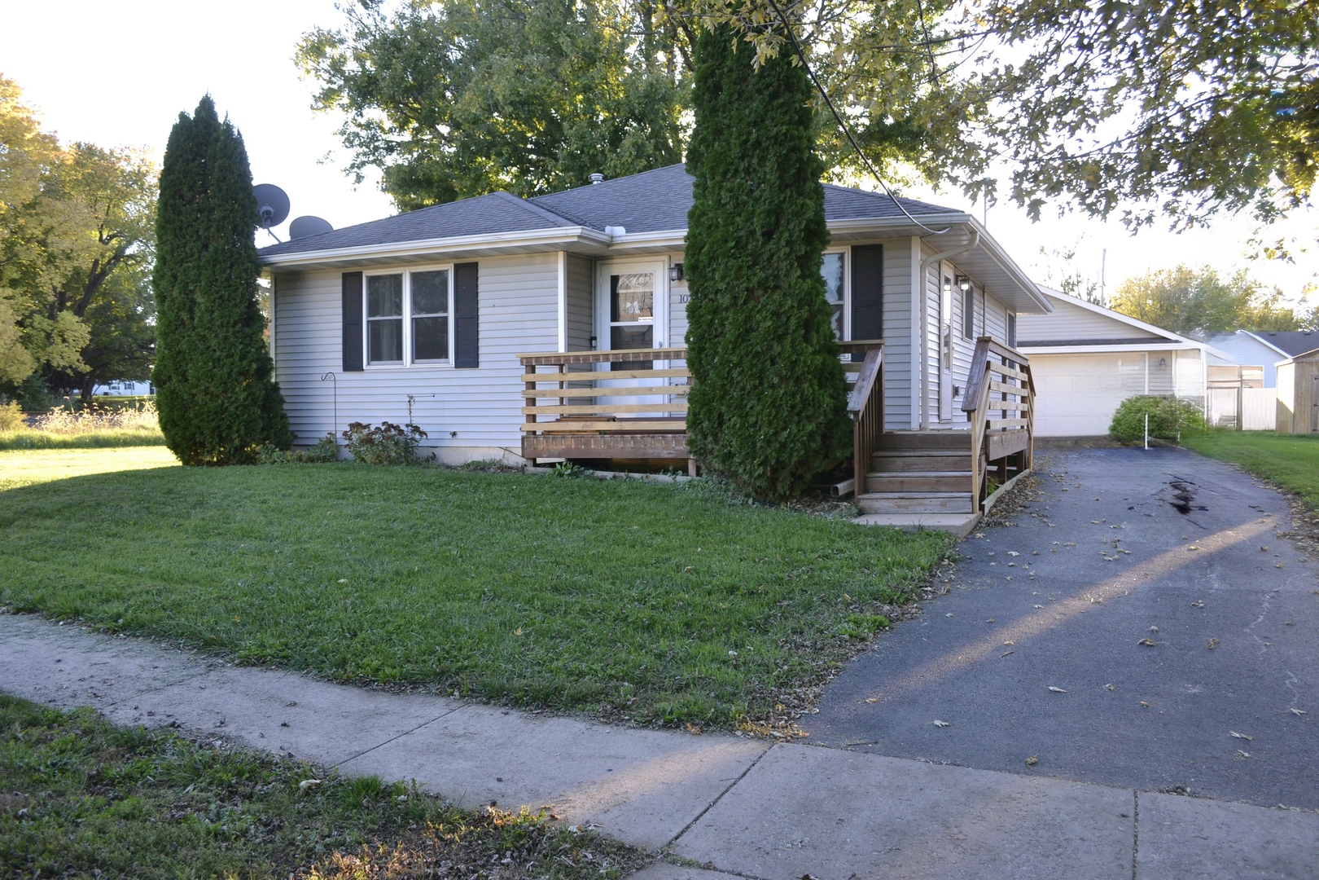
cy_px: 440
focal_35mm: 27
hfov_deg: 67.4
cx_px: 660
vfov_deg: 47.9
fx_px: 989
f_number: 5.6
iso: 360
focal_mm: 18
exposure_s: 1/125
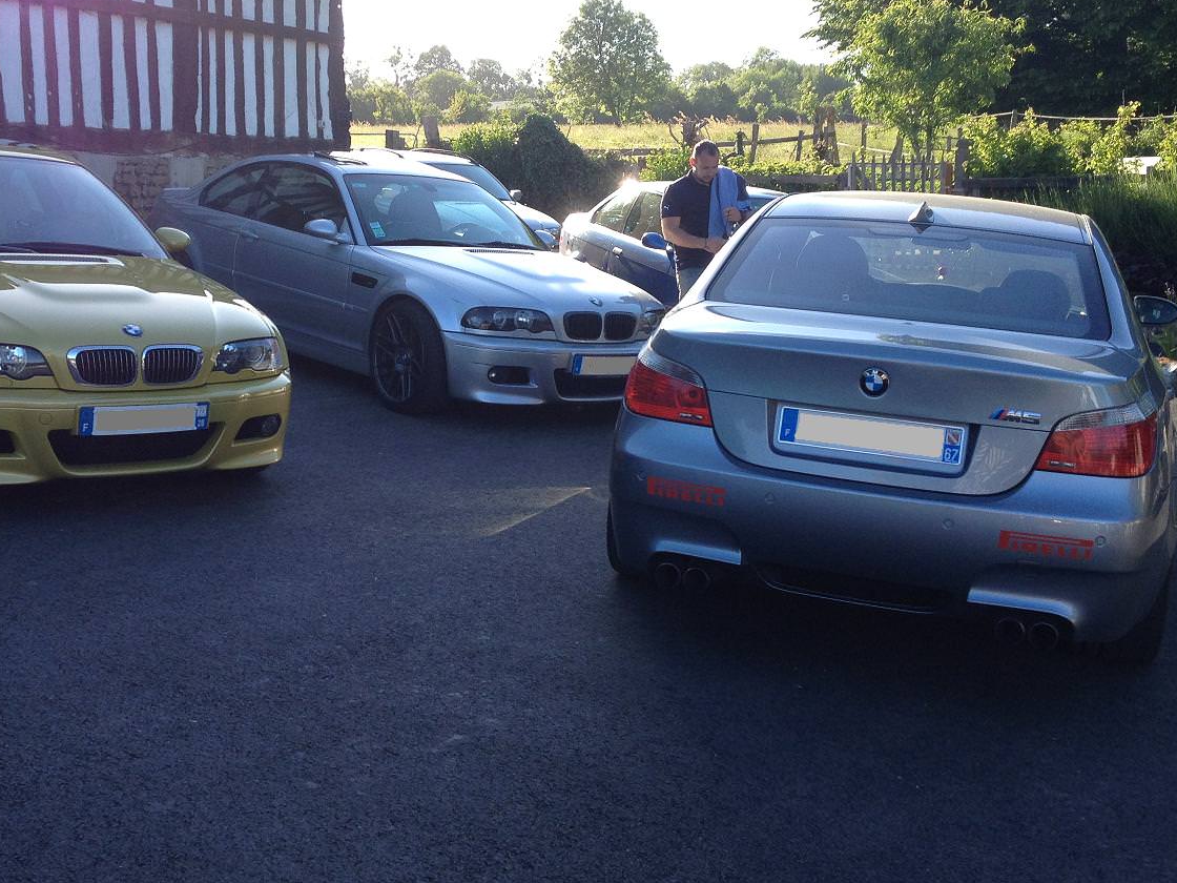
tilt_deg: -5.2
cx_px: 496
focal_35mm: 51
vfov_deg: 28.5
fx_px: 1734
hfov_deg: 37.4
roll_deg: -0.6
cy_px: 401
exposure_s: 1/406
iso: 50
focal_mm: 4.28
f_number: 2.4
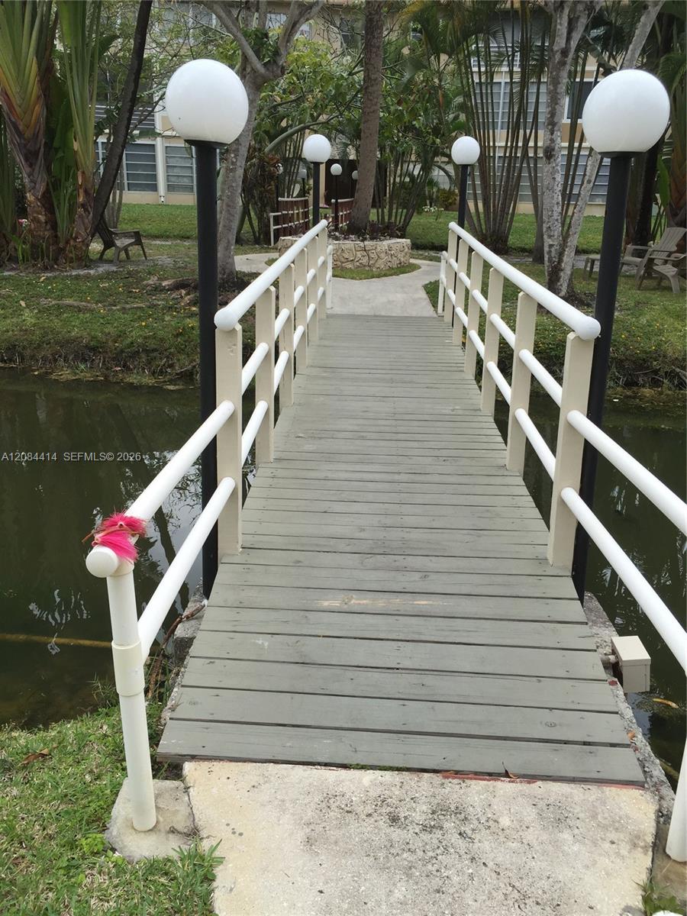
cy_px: 458
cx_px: 344
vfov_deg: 61.7
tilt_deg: -18.0
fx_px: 767
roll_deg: -1.7
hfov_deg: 48.2
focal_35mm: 29
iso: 32
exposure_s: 1/746
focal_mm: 4.15
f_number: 2.2
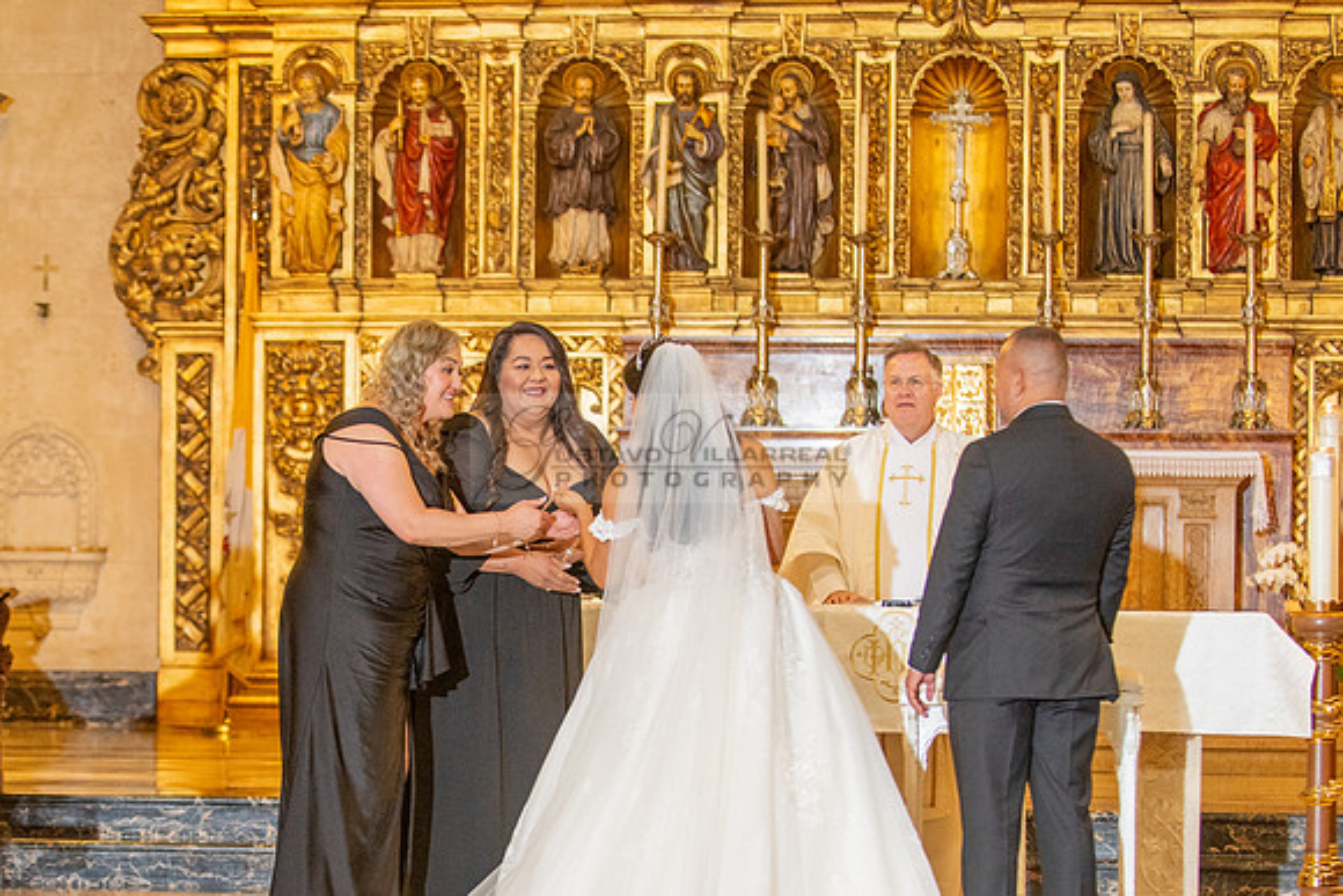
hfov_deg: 17.7
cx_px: 428
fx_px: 4295
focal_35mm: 115
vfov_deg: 11.9
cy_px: 719
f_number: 2.8
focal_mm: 70
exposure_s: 1/200
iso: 1000
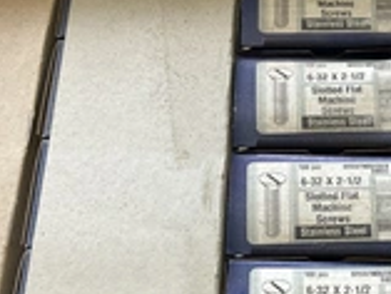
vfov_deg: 19.9
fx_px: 836
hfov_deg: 25.6
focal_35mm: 74
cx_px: 336
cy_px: 197
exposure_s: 1/60
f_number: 1.8
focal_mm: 3
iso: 64
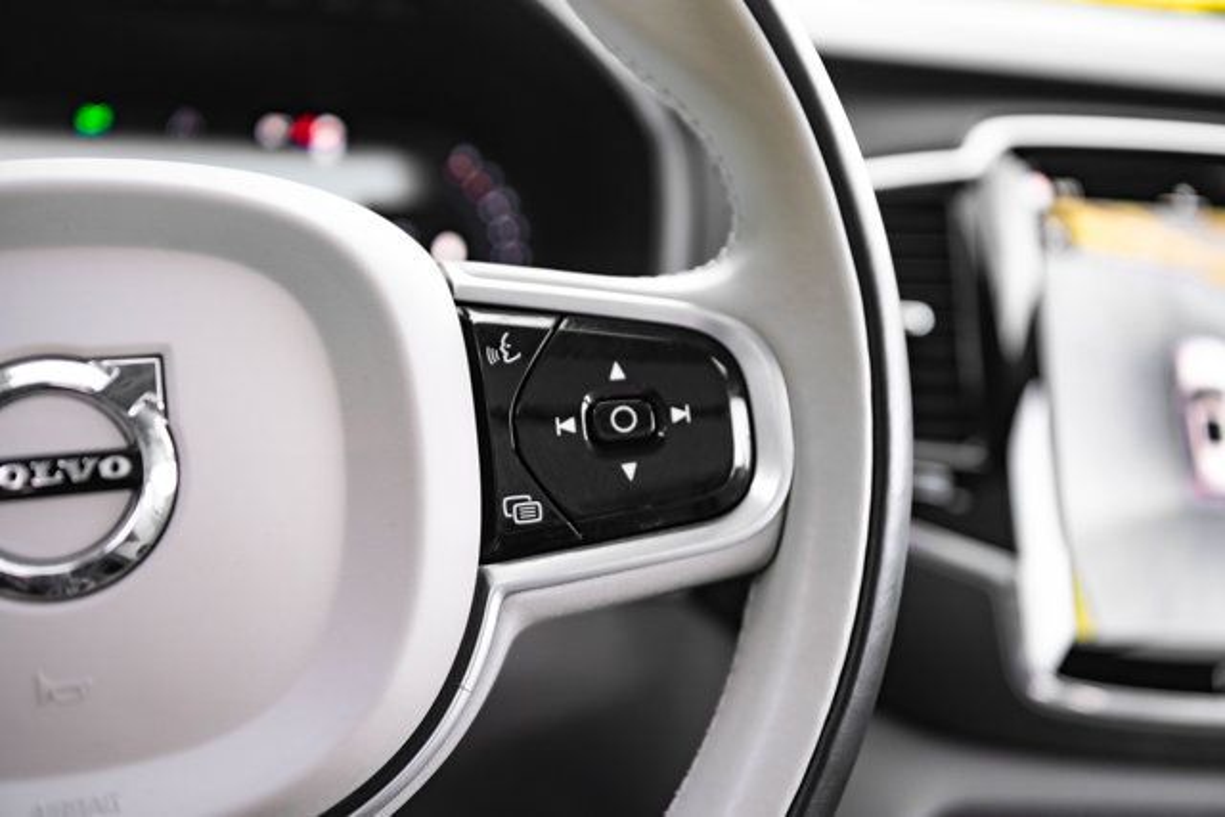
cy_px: 408
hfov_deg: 48.4
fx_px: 1361
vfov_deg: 33.4
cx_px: 612
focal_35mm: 40
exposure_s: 1/250
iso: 640
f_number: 2.8
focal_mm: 40
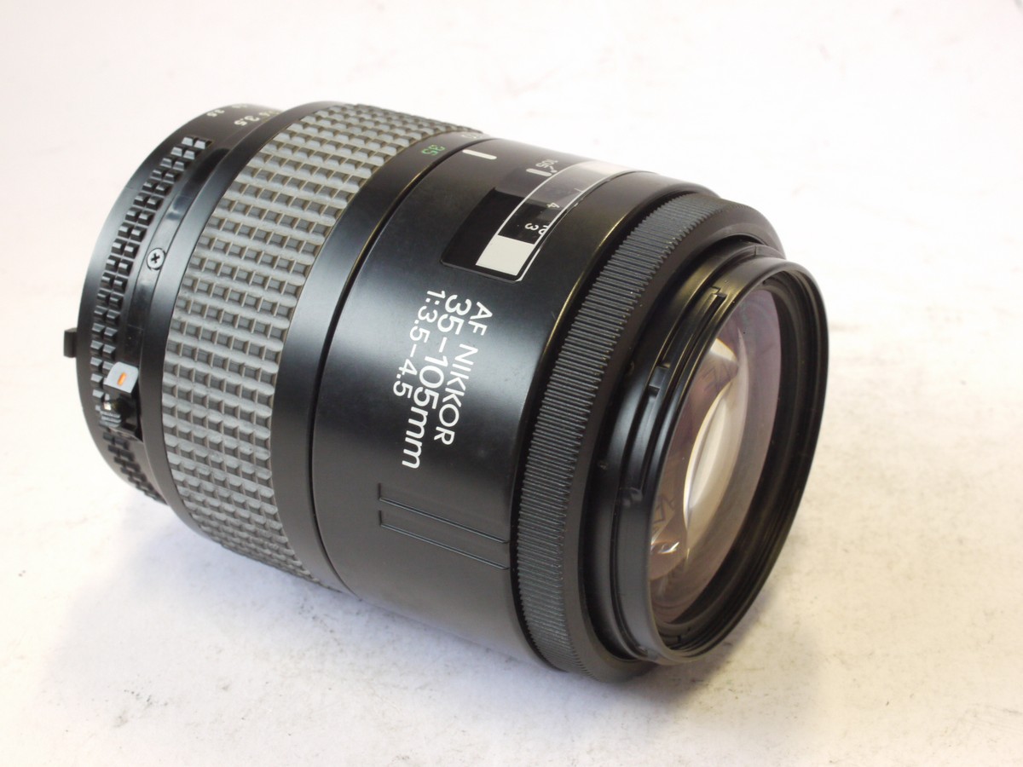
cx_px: 512
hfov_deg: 32.2
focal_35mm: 60
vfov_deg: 24.4
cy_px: 384
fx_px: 1773
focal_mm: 30
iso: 800
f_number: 14
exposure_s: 1/13
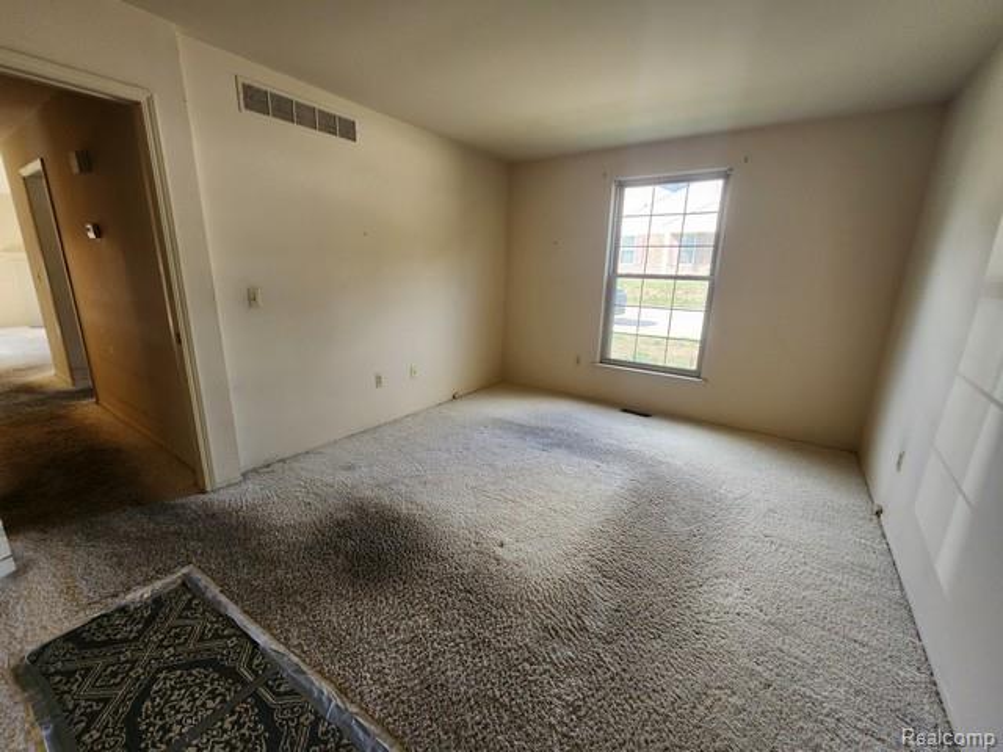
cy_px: 376
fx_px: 377
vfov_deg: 89.9
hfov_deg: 106.2
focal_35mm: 13
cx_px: 502
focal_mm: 2.2
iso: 80
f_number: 2.2
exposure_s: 1/60
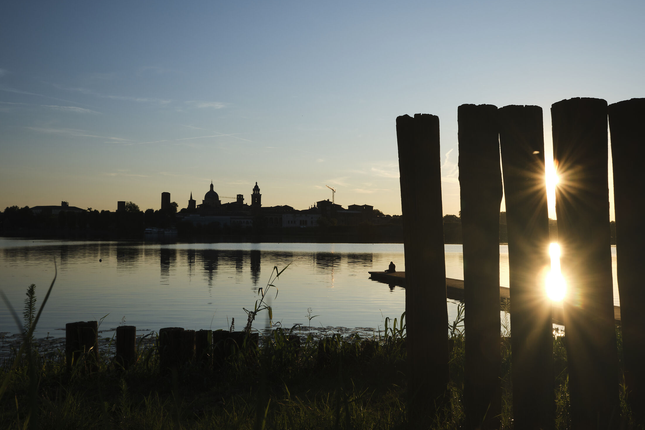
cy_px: 226
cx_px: 330
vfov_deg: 36.9
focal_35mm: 36
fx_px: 645
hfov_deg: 53.1
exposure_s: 1/60
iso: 160
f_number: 13
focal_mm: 22.3
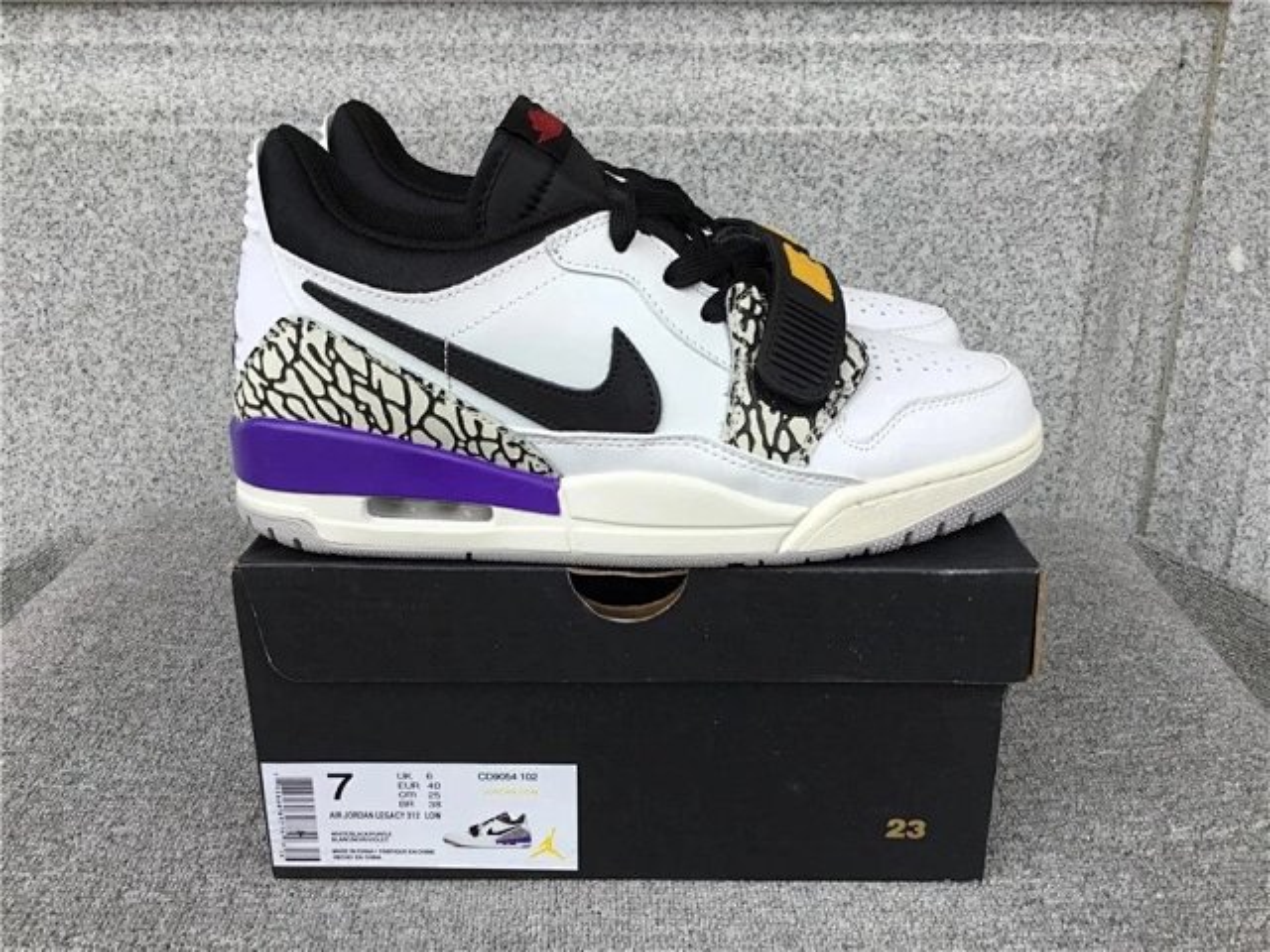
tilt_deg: -20.9
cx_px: 635
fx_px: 1137
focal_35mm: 31
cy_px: 476
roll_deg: +0.4
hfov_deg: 58.4
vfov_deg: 45.4
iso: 25
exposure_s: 1/312
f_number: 2.4
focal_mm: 3.3
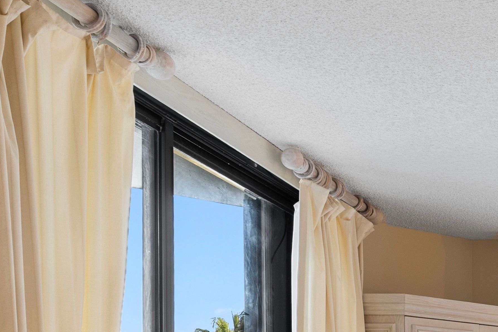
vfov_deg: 18.2
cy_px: 486
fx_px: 927
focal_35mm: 67
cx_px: 738
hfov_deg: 24.0
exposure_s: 1/4
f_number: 8
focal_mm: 17
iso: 200
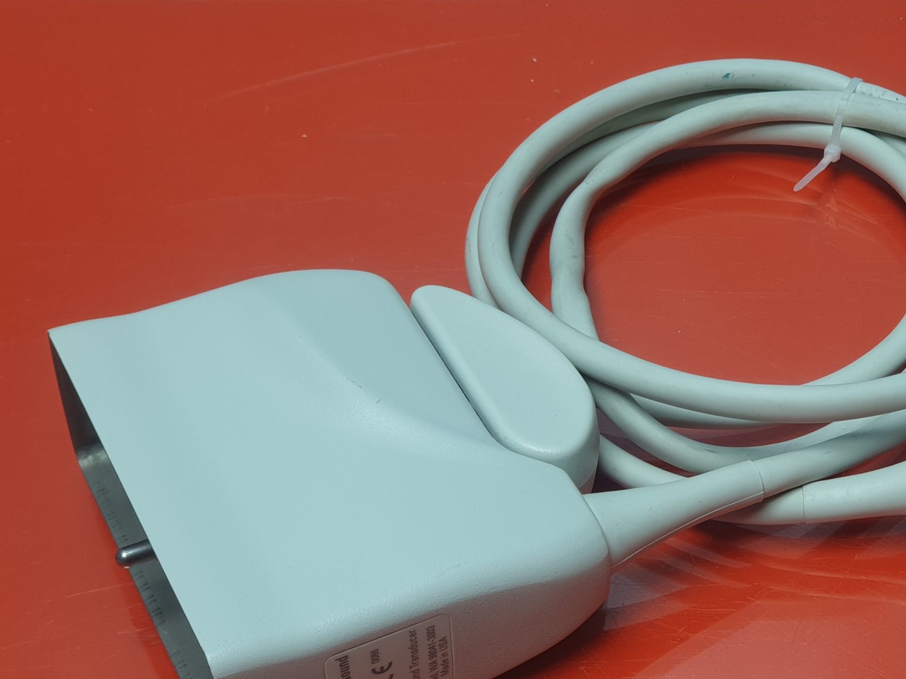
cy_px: 457
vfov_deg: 17.1
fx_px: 2251
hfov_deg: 22.4
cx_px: 746
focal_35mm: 86
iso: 40
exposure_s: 1/33
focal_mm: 6
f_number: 2.4
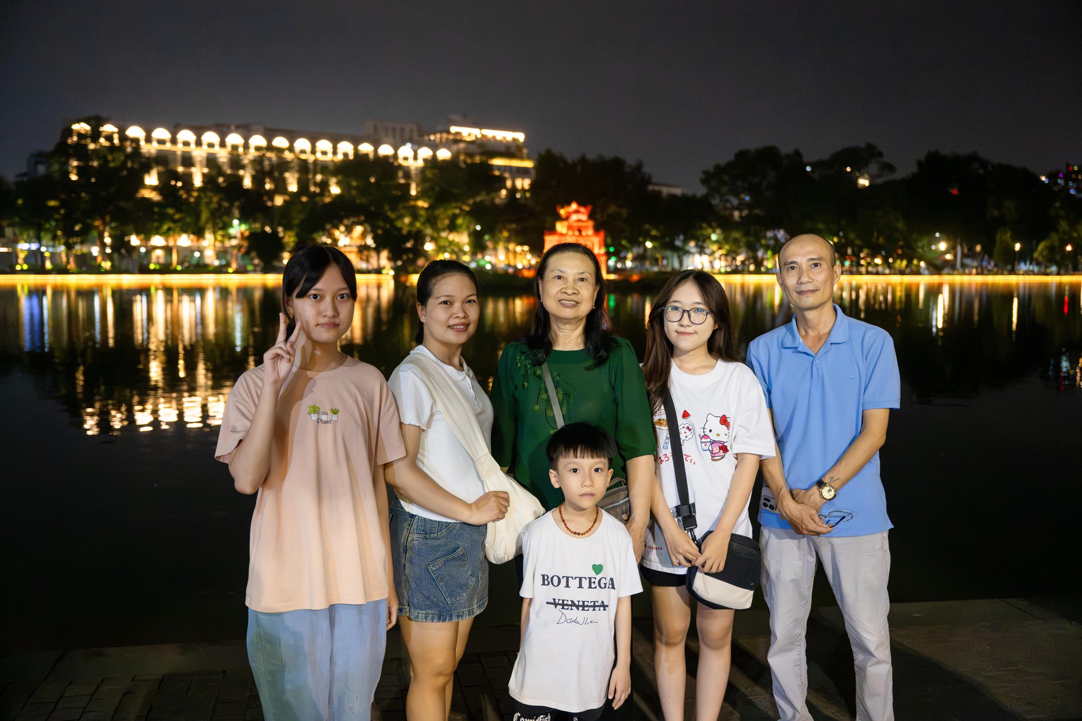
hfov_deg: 55.1
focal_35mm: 34
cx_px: 541
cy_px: 360
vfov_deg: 38.4
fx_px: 1037
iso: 10000
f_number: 2.8
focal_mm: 34.5
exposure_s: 1/160
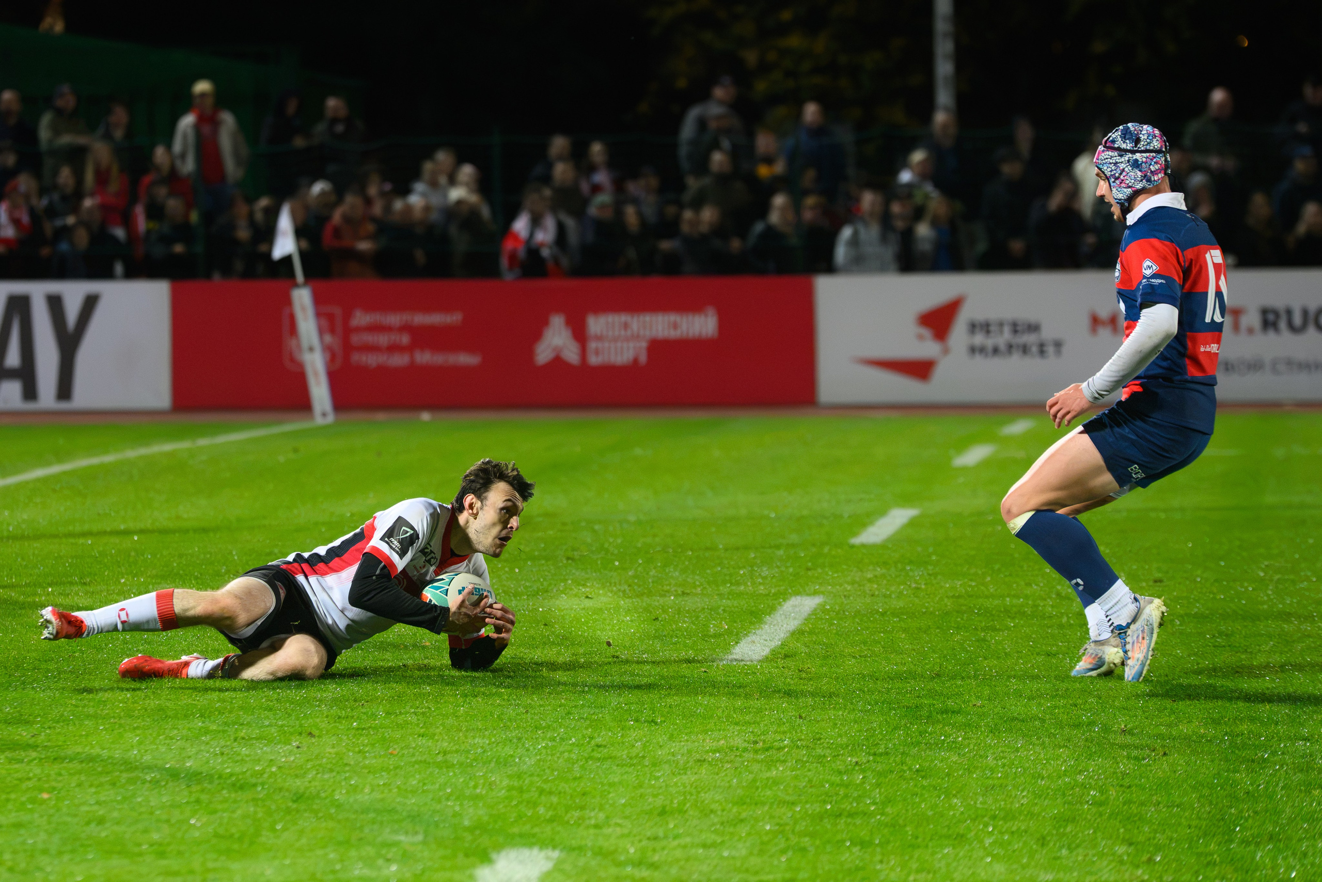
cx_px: 427
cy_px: 382
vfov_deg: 4.8
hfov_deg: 7.2
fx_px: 10441
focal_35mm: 284
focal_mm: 200
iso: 6400
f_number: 4
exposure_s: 1/2000
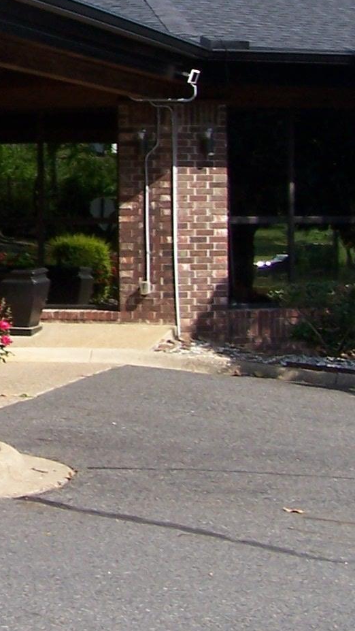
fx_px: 1923
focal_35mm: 115
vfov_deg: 18.4
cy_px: 116
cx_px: -227
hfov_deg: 10.1
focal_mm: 6.3
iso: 80
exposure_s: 1/640
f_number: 4
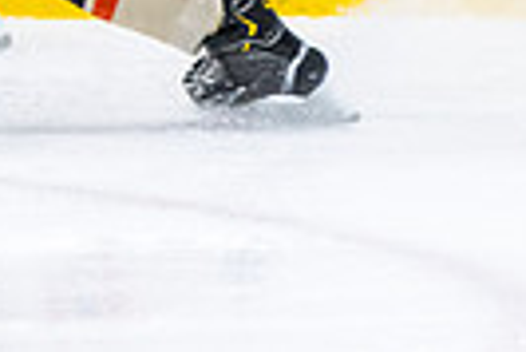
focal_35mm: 1176
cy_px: -586
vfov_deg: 1.2
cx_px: 967
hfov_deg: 1.7
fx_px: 17201
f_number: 2.8
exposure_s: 1/640
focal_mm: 122
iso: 2000
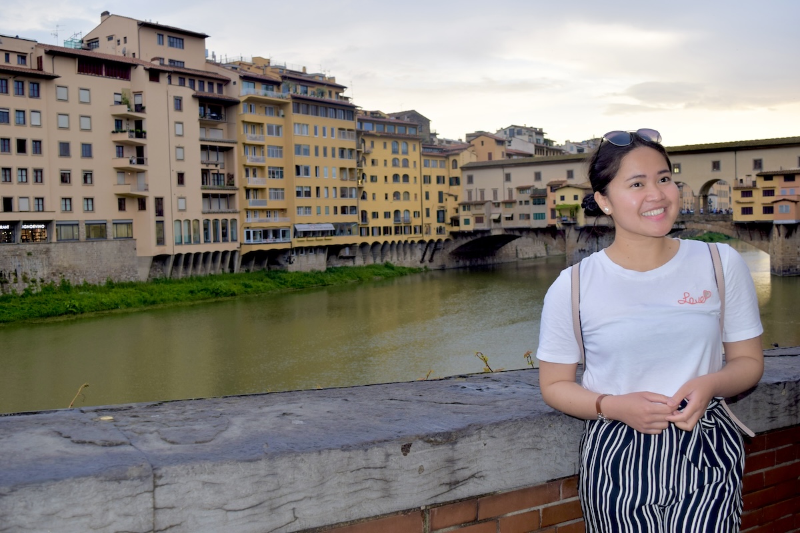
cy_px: 266
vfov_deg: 36.9
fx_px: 800
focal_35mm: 36
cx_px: 400
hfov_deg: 53.1
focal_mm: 24
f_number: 5.6
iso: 125
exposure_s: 1/125
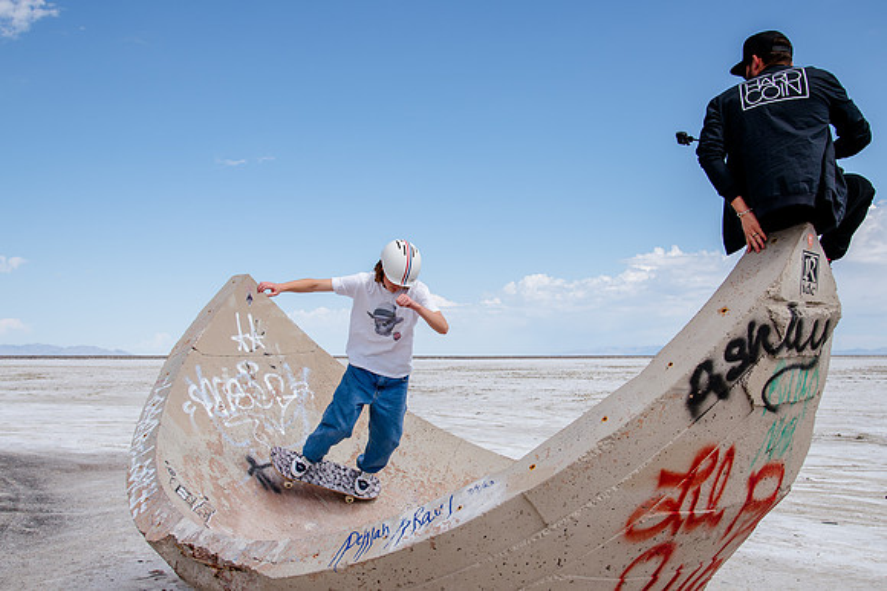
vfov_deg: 33.6
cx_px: 447
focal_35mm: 40
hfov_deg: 48.8
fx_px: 977
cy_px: 328
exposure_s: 1/800
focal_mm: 30
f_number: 6.3
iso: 160
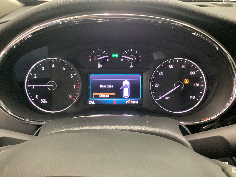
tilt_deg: -26.3
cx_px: 118
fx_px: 211
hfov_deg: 58.4
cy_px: 88
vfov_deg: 45.4
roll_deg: -0.5
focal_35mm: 31
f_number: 2.4
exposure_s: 1/24
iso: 640
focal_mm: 3.3
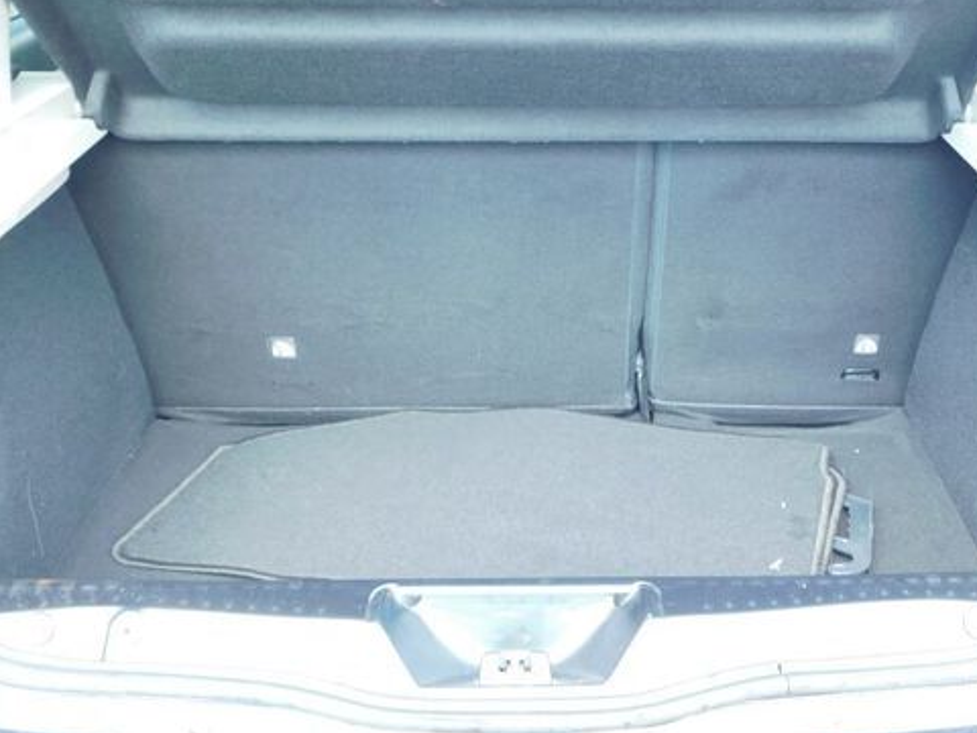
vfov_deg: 28.4
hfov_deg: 37.9
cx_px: 615
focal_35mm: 50
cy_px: 128
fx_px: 1411
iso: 140
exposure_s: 1/30
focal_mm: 5.3
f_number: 3.2
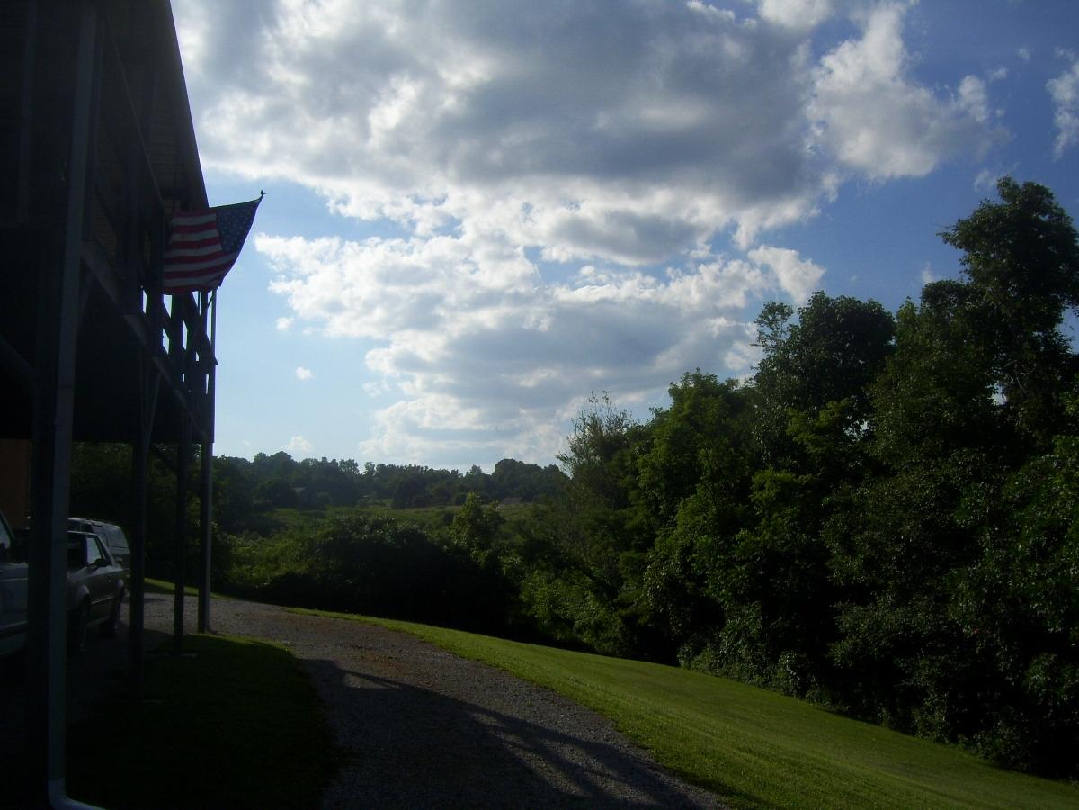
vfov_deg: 39.7
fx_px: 1122
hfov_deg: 51.4
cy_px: 405
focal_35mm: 36
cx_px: 540
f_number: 4.8
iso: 80
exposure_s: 1/1000
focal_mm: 6
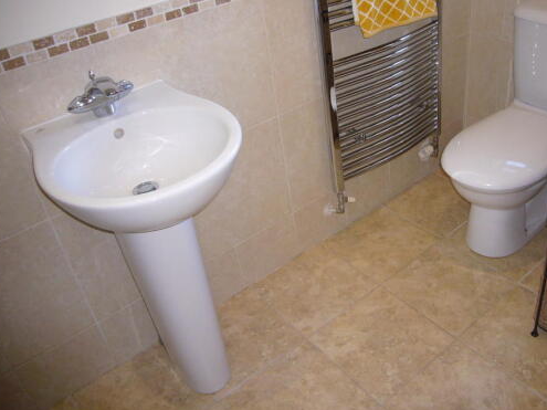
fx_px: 521
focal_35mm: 33
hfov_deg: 55.2
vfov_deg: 42.8
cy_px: 171
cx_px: 306
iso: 160
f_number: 2.8
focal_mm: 4.6
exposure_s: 1/30
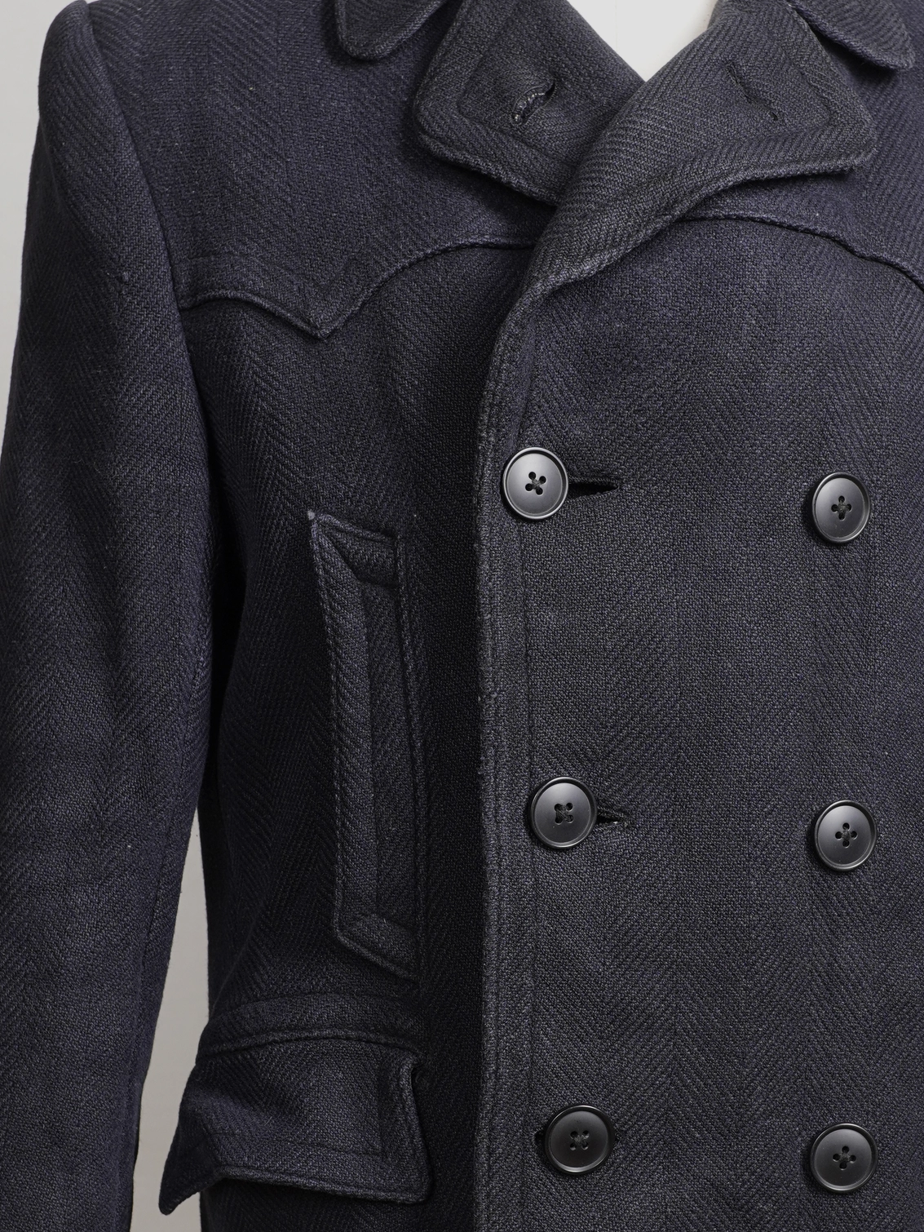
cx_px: 613
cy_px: 763
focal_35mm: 88
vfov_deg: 22.2
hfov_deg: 16.7
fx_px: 3131
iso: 200
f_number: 5
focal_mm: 32
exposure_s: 1/13
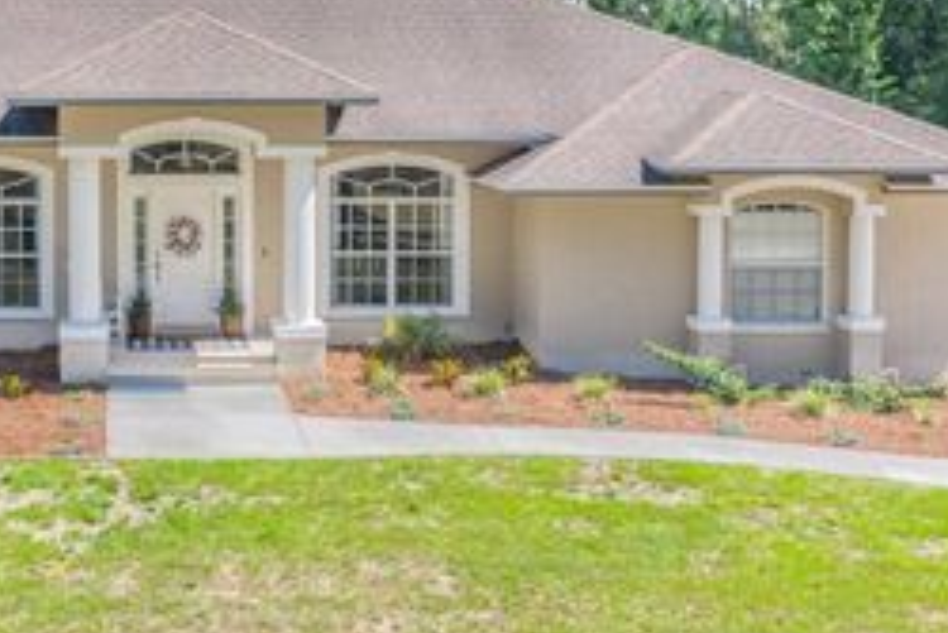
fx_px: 1475
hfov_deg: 35.2
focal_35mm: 56
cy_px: 180
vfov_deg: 24.0
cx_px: 300
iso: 100
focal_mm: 10.26
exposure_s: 1/1250
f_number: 2.8
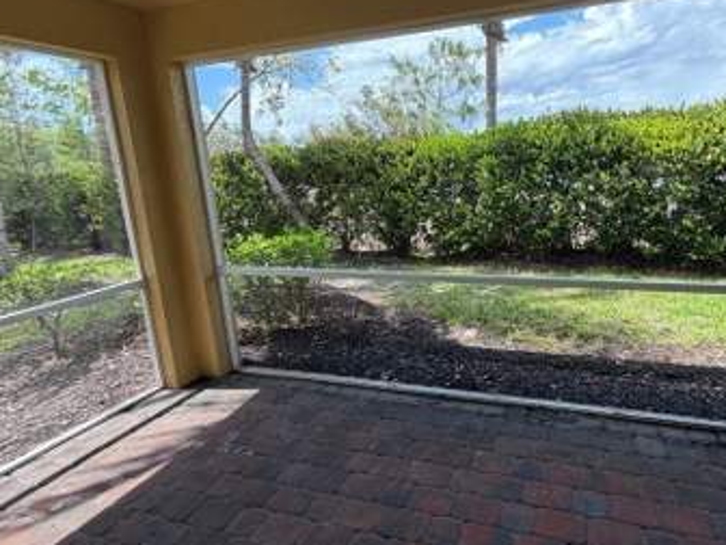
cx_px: 484
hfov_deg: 79.1
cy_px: 223
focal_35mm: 20
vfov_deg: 65.5
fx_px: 419
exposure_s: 1/258
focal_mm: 2.22
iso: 40
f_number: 2.2
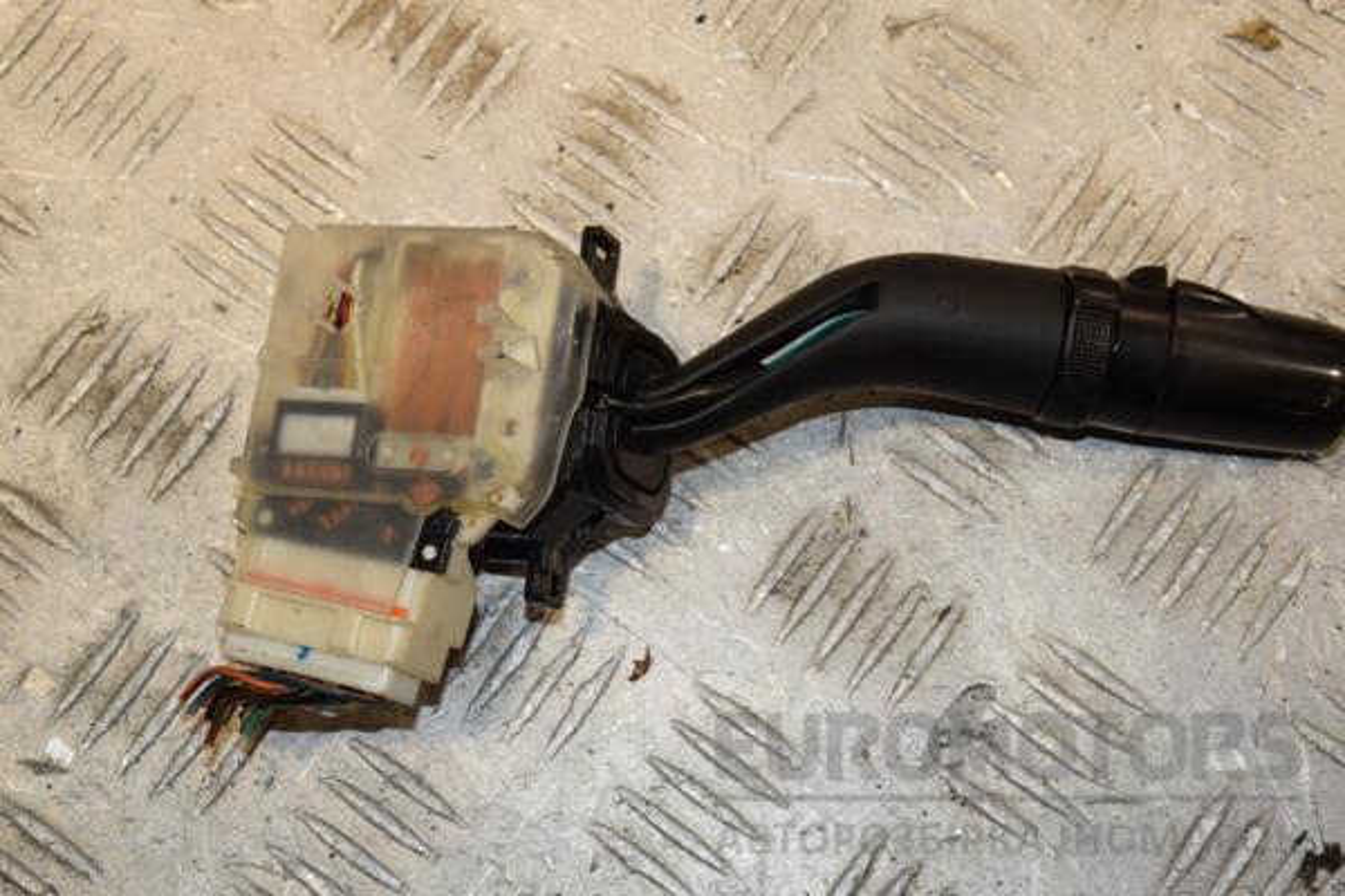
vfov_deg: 17.5
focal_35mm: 78
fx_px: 2914
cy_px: 448
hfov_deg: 26.0
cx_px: 672
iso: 800
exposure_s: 1/200
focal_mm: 52
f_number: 10
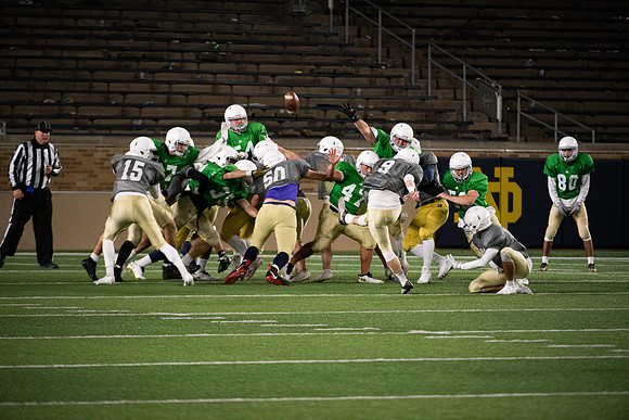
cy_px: 210
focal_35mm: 280
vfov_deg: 4.9
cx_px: 314
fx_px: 4893
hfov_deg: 7.4
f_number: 4
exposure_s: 1/500
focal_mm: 280
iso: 4500
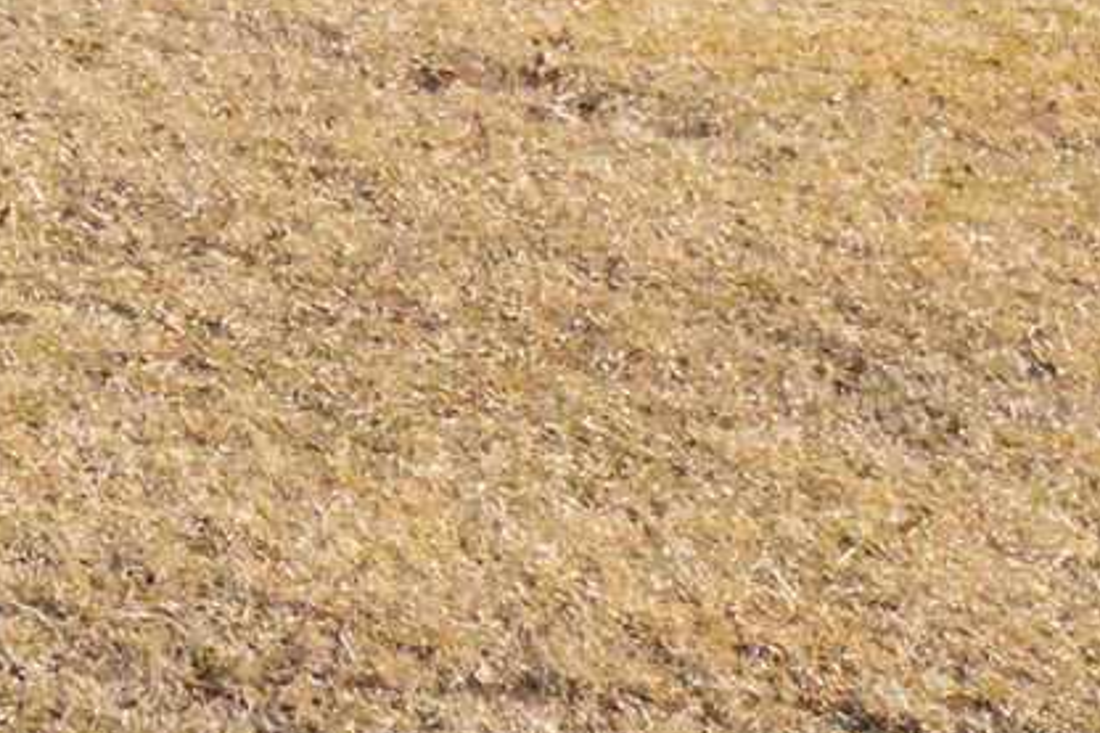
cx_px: -2226
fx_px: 6322
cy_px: -1346
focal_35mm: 207
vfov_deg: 6.2
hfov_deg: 8.4
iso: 100
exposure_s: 1/320
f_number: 3.5
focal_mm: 10.26
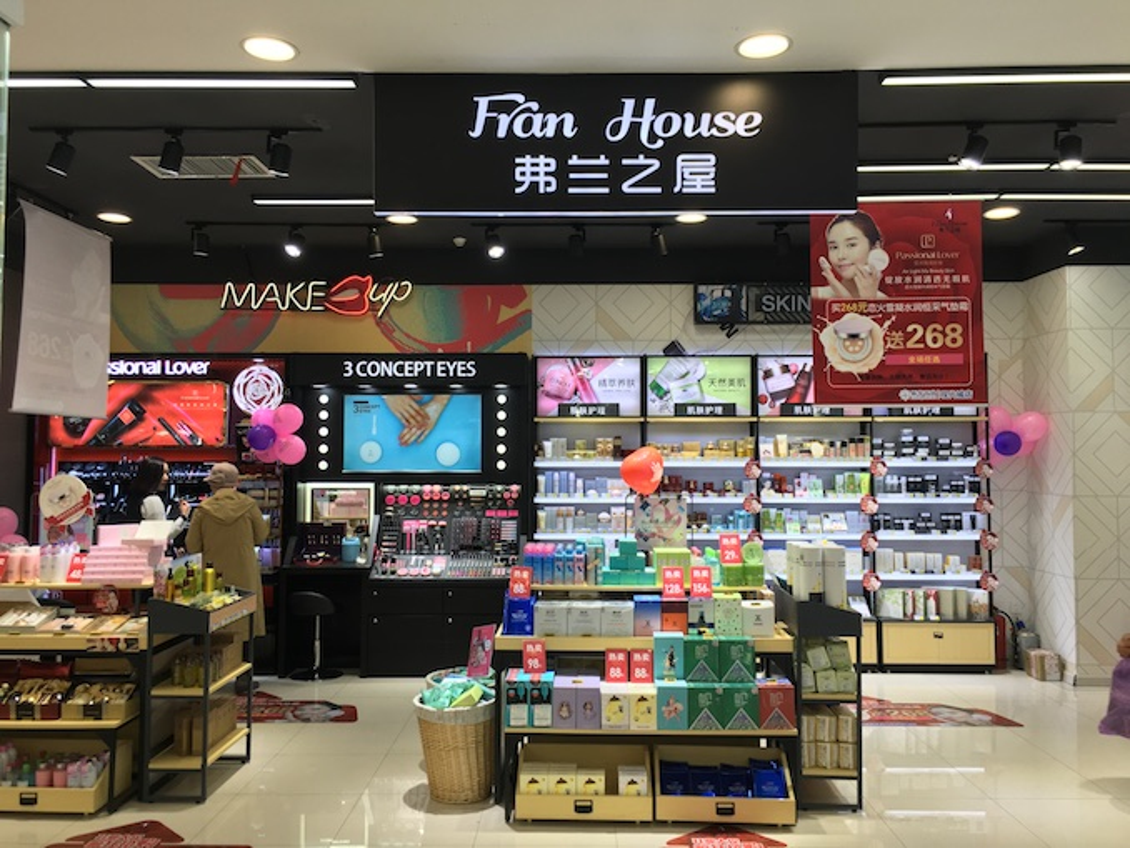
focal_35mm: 29
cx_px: 565
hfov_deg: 61.6
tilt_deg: +3.4
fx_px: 947
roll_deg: -0.9
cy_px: 424
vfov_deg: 48.3
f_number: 2.2
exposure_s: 1/100
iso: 40
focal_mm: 4.15
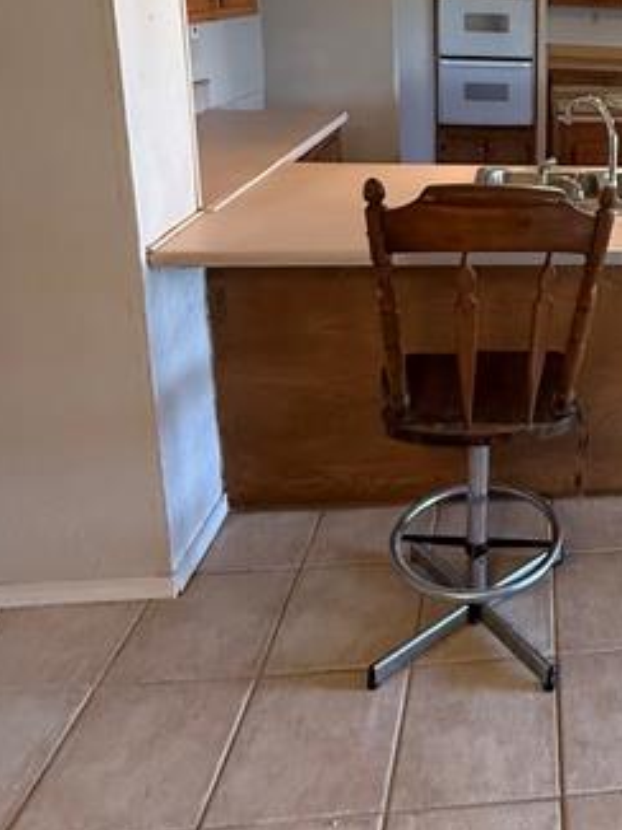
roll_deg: -3.3
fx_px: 792
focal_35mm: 33
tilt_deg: -11.6
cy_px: 150
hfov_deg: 37.8
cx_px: 635
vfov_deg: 51.4
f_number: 2.2
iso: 500
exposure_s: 1/120
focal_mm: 2.22
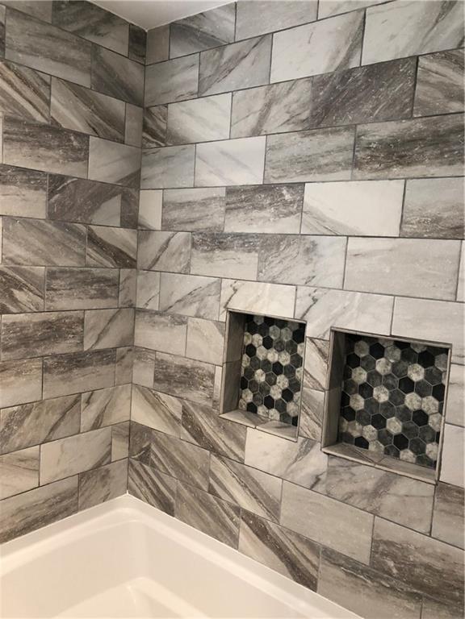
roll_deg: -3.9
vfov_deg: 63.4
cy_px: 310
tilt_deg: -5.5
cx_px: 232
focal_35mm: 28
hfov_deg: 49.7
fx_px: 502
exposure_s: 1/15
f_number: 1.8
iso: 40
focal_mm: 4
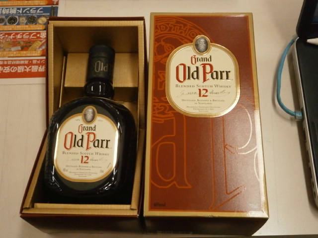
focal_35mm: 47
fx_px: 432
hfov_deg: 40.4
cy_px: 119
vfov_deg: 30.9
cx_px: 159
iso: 800
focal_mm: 8.3
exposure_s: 1/250
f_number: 3.4
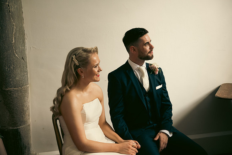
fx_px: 355
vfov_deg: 24.6
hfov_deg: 36.2
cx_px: 116
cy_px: 78
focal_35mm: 55
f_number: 3.5
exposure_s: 1/160
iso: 800
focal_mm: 55
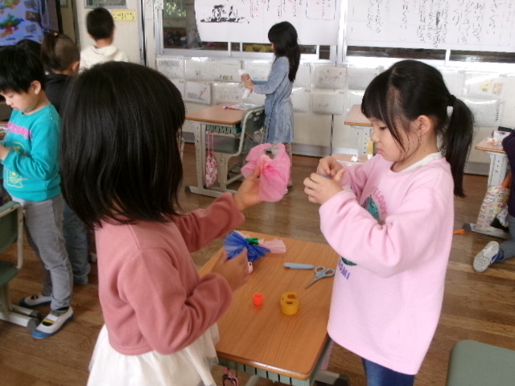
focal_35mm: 36
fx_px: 536
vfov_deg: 39.7
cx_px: 258
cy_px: 193
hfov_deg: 51.4
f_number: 4.5
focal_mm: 6.4
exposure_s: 1/50
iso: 100
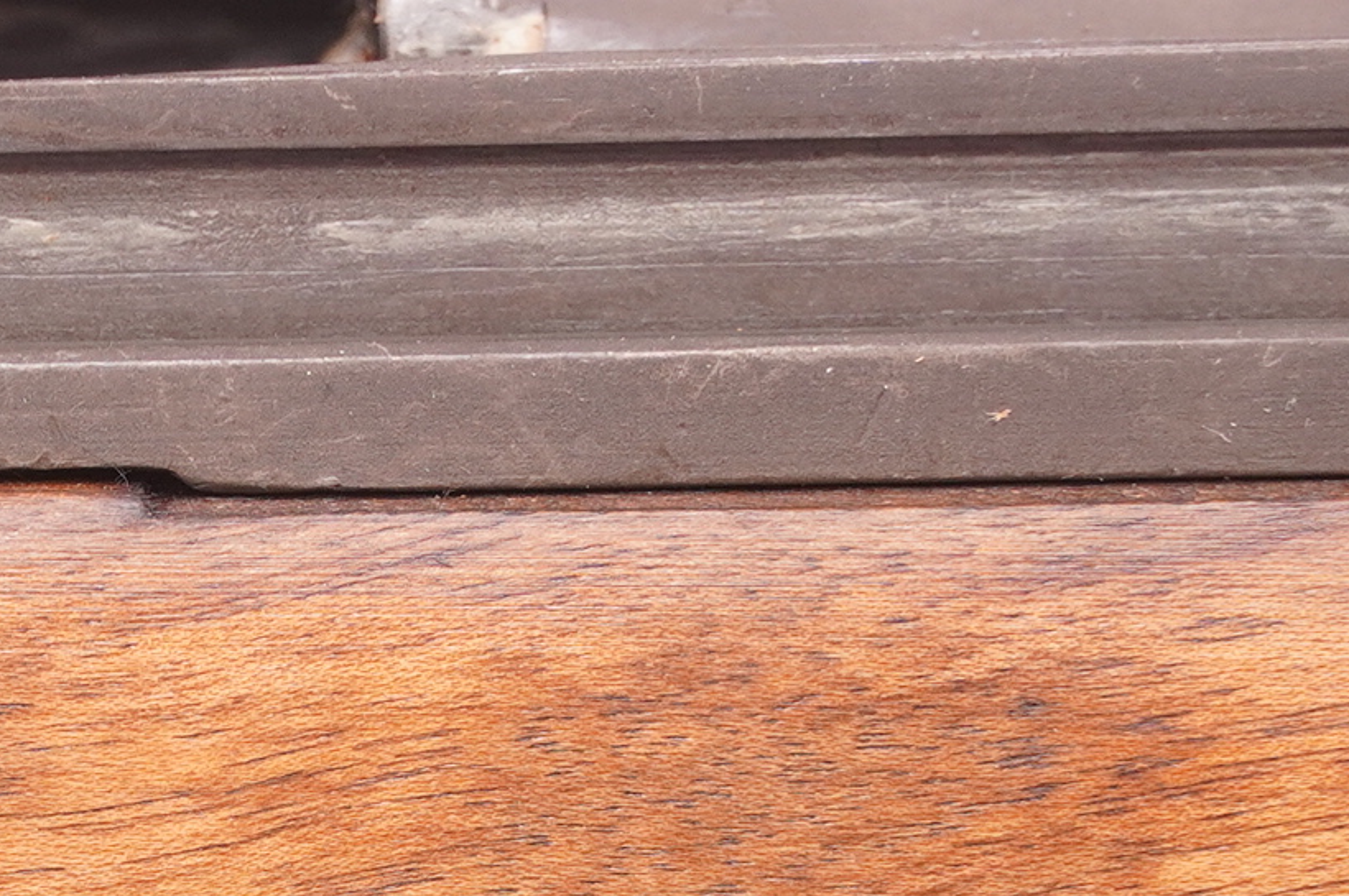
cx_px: -143
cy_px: 868
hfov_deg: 7.8
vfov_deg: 5.2
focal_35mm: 264
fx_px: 9883
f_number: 5.6
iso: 800
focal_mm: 48
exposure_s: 1/125
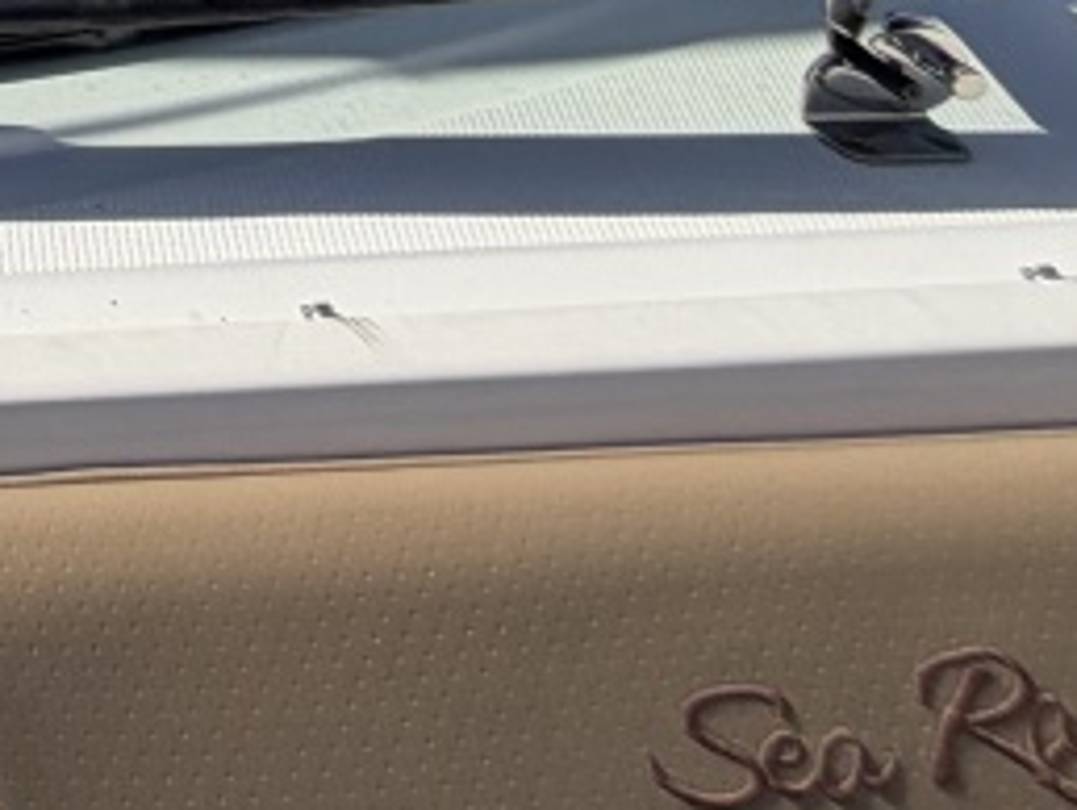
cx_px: -1486
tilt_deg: -4.6
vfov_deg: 13.6
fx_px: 2429
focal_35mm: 78
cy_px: -1148
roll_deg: +0.8
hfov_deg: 15.1
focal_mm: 2.22
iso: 20
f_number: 2.2
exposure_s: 1/1017
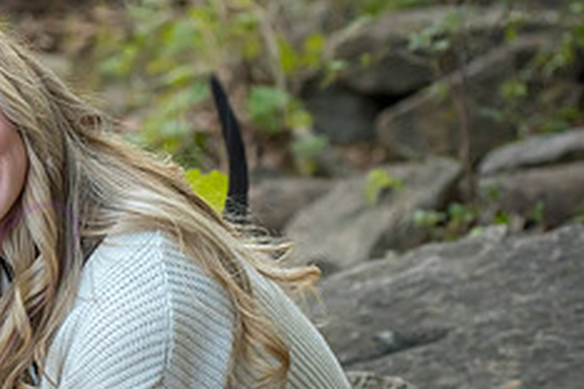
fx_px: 3212
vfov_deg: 6.9
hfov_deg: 10.2
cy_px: 253
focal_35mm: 198
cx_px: -125
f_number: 5
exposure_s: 1/400
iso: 800
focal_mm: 80
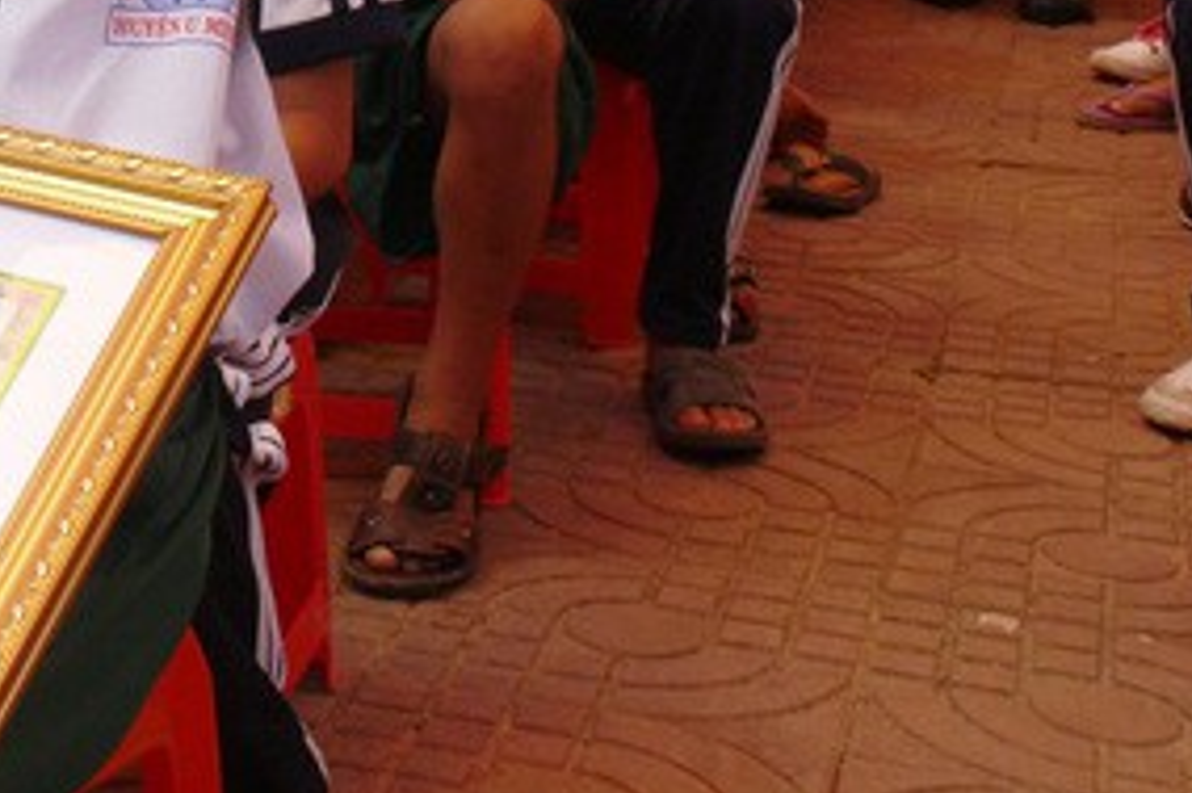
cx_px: -168
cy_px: -103
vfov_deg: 14.5
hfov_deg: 20.9
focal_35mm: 92
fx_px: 3044
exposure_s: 1/200
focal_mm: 8.1
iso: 100
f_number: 5.6
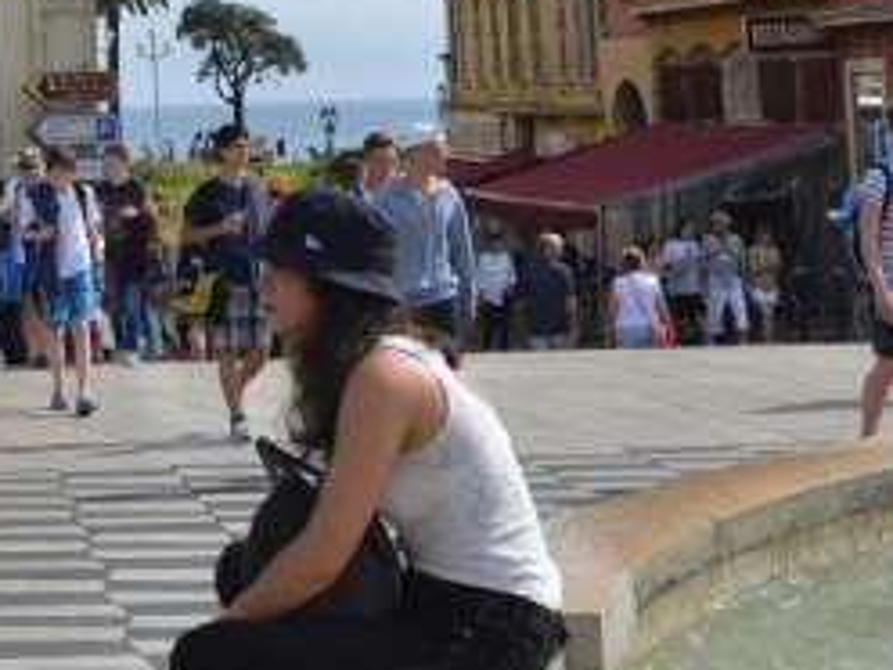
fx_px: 3199
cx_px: -501
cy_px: -130
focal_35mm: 124
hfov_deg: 14.6
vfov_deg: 11.7
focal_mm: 40
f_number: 6.3
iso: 125
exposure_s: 1/160
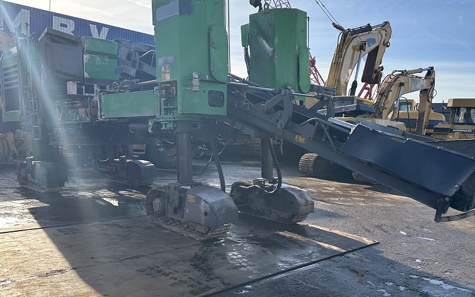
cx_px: 286
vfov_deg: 39.4
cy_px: 170
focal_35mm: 32
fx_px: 414
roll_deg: -3.4
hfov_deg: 59.1
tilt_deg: -1.8
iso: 80
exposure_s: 1/2410
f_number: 1.78
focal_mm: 6.86
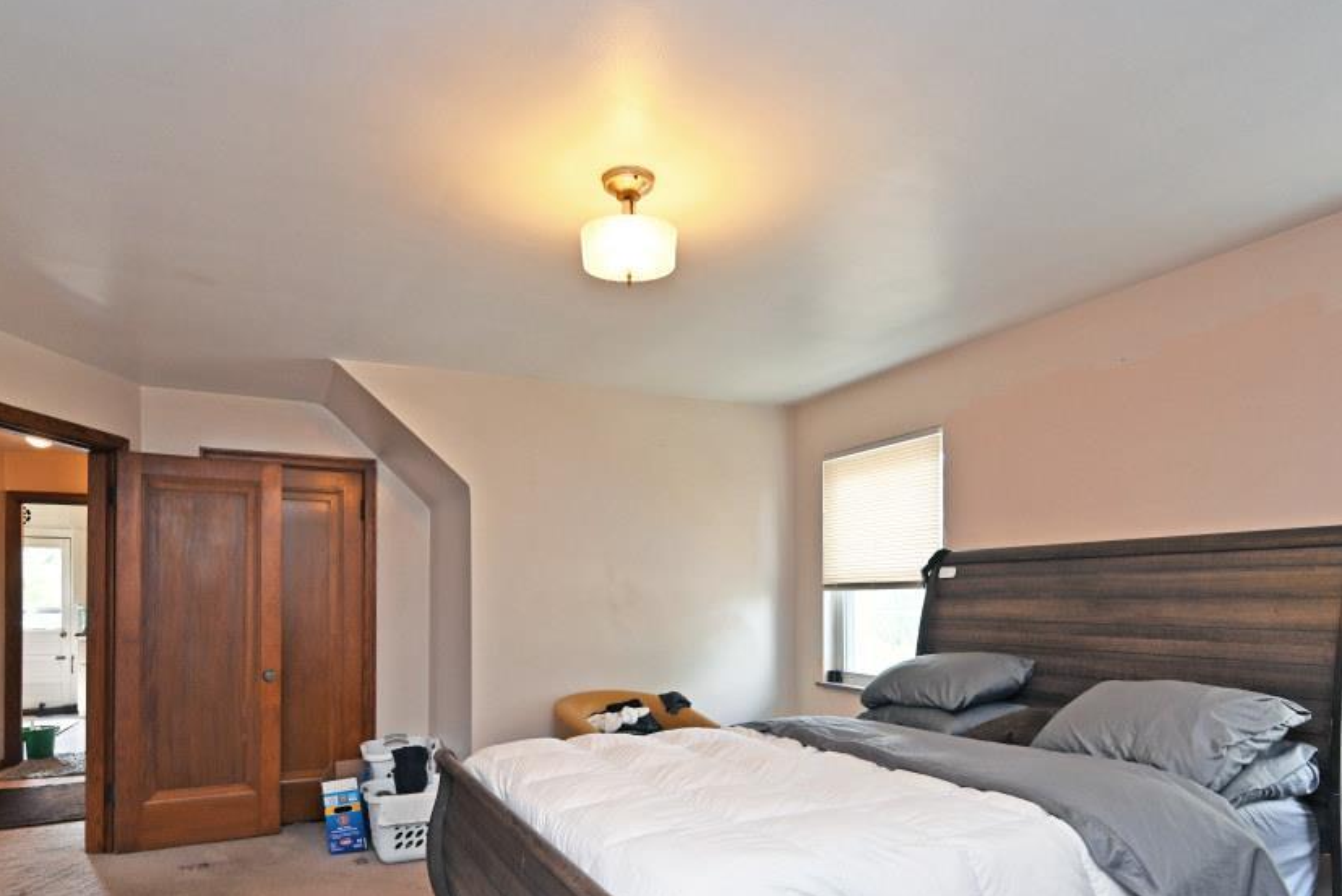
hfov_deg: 78.6
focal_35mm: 22
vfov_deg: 56.1
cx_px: 659
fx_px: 820
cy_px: 593
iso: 280
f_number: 4
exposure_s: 1/60
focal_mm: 14
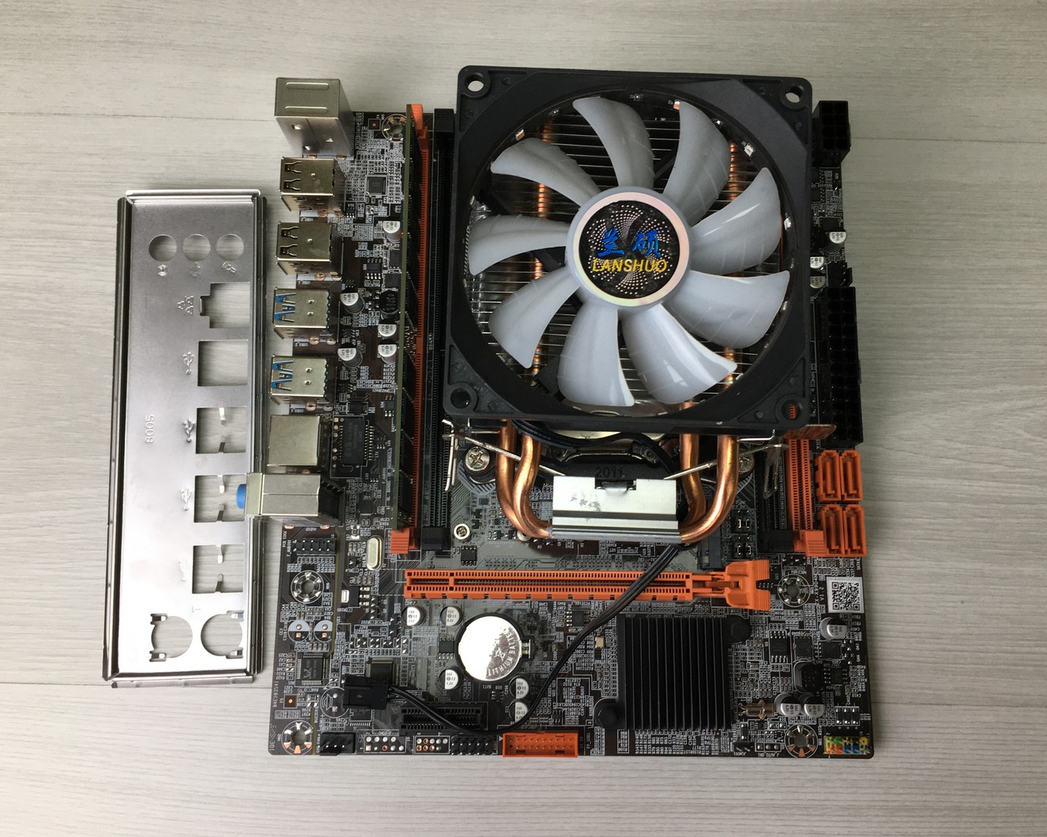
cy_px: 418
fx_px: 961
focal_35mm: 31
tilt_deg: -79.0
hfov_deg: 57.1
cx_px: 557
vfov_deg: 47.1
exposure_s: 1/100
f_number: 2.2
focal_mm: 4.15
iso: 32
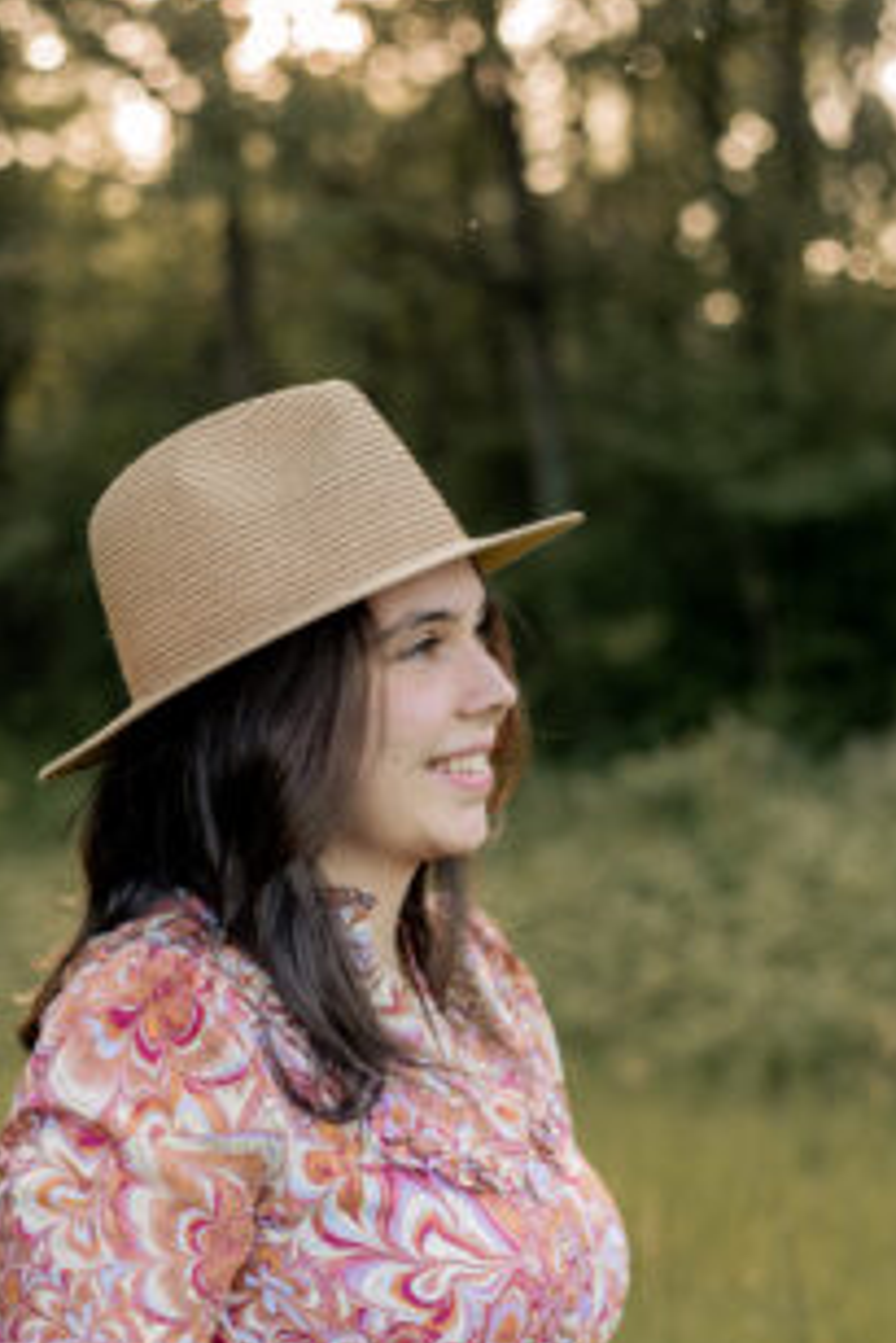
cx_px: 354
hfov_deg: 17.3
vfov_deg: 25.5
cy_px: 895
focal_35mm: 79
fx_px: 2946
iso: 500
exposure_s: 1/800
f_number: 2.5
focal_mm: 50
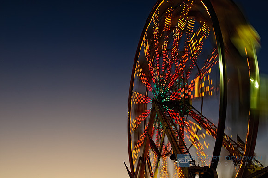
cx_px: 134
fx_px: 268
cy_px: 89
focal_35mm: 36
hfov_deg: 53.2
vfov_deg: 36.8
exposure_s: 1.3
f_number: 20
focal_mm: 24
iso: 100
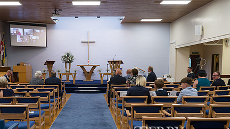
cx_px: 88
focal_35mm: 41
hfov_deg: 49.0
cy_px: 91
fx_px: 250
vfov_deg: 28.7
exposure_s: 1/80
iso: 800
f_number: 4.5
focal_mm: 29
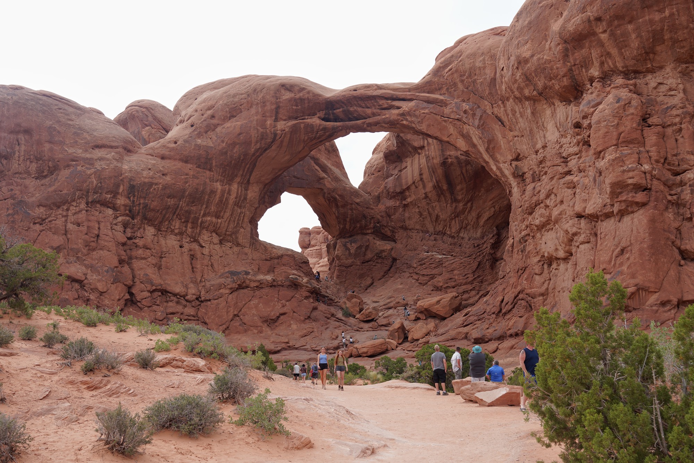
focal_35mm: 42
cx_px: 347
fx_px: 810
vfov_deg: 31.9
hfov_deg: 46.4
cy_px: 232
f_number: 8
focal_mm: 42
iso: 100
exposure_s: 1/100
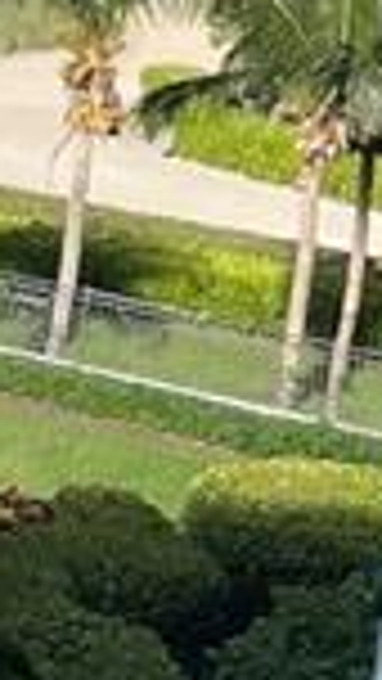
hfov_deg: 4.5
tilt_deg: -12.4
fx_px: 4049
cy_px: -324
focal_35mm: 225
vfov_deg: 9.3
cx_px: -1591
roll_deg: -4.1
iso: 32
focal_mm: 4.2
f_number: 1.6
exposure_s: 1/3509
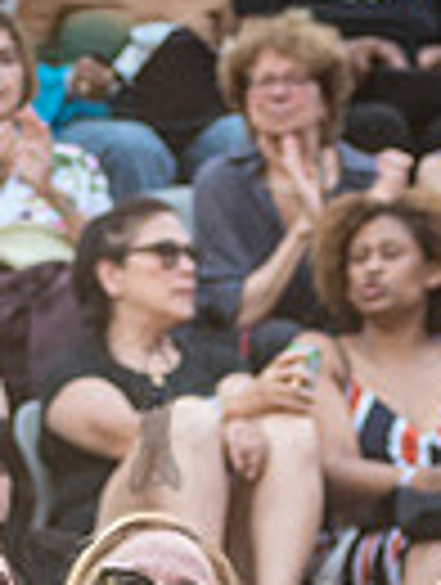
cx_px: 153
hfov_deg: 2.9
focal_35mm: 519
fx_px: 8787
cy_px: 848
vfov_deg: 3.8
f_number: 3.5
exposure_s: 1/250
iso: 500
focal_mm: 120
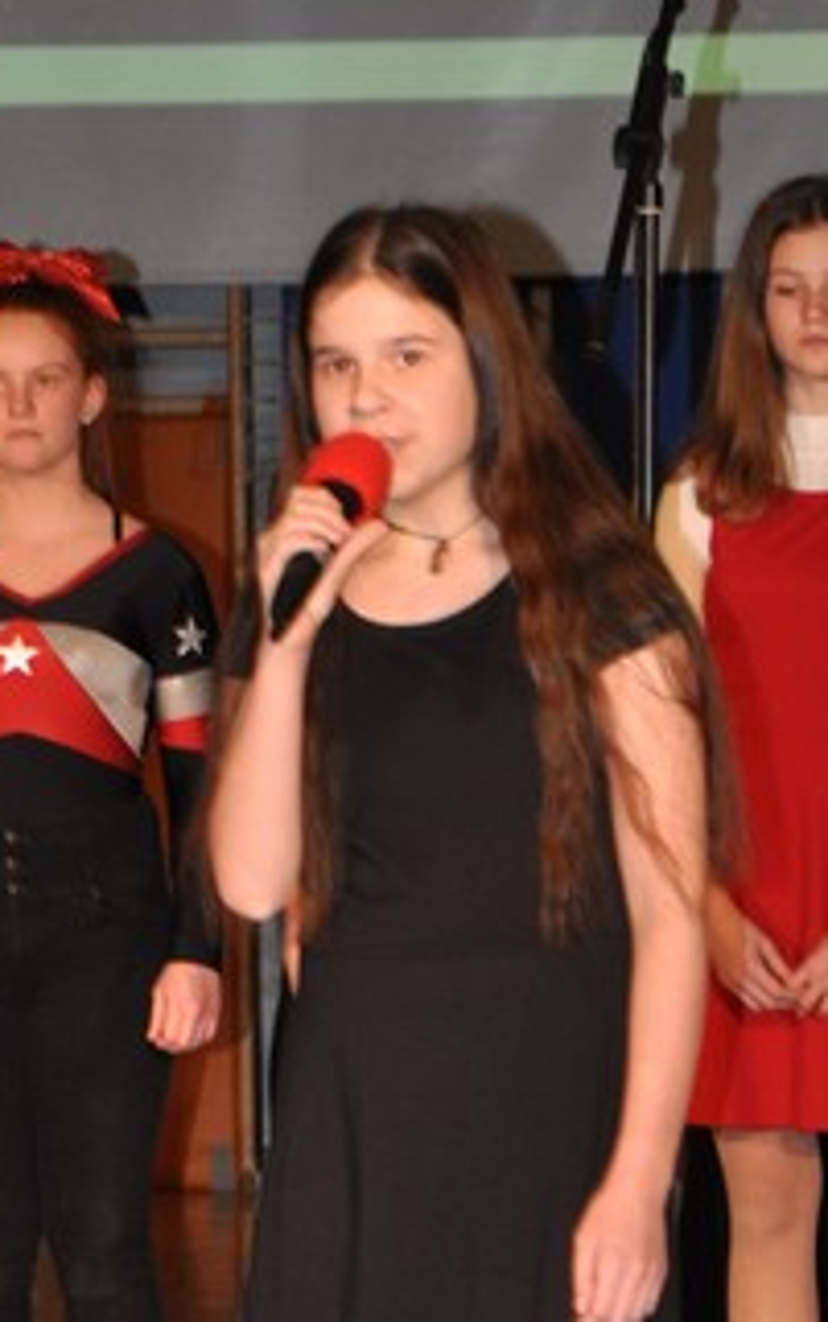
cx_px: 299
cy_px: 910
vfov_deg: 9.8
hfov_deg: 6.1
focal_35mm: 214
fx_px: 7714
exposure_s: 1/60
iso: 800
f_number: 5.3
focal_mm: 75
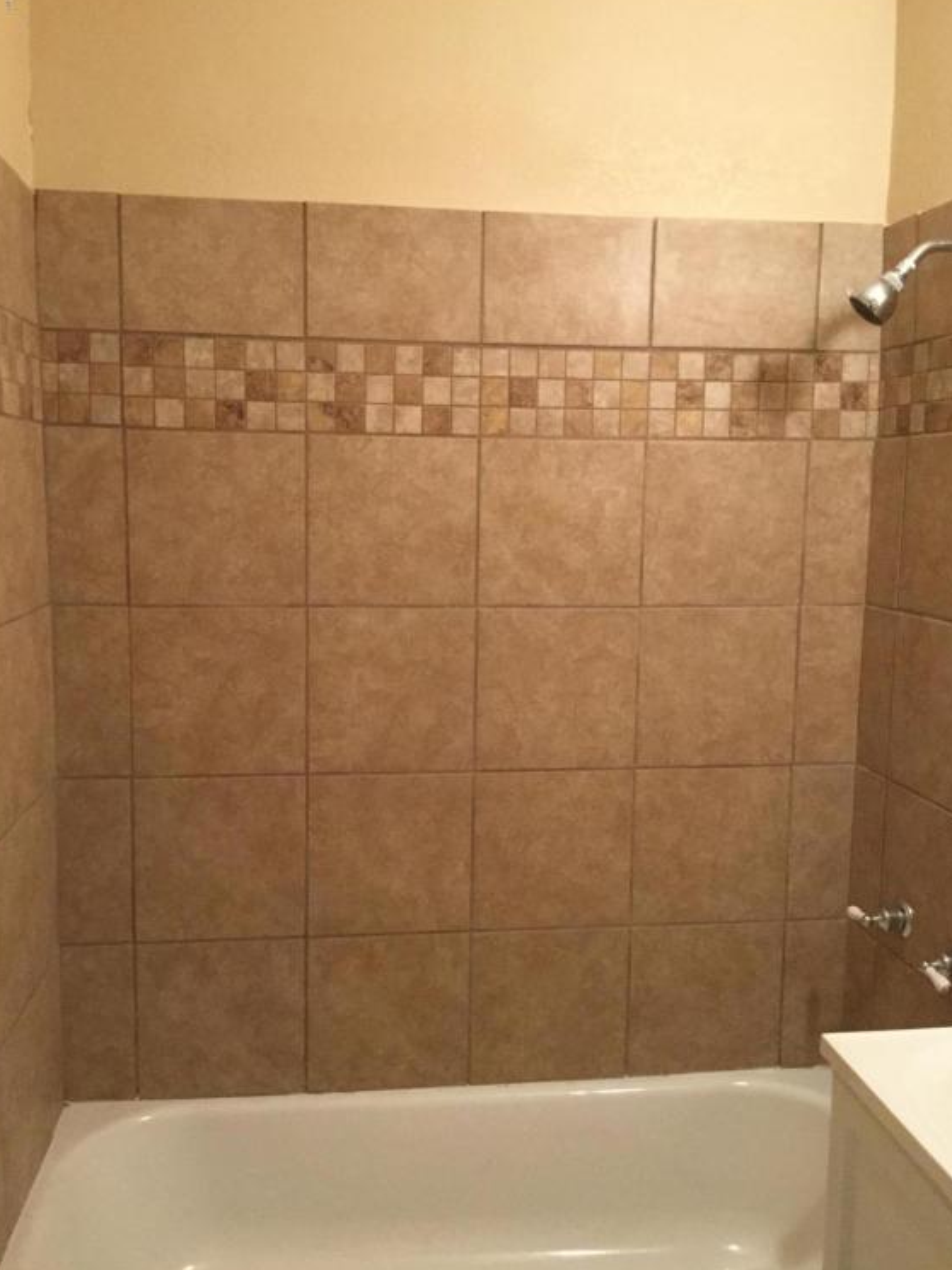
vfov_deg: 56.8
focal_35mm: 32
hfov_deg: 44.2
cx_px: 469
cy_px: 633
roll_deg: -0.7
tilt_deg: -6.8
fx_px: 1173
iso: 200
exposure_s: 1/20
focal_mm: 3.3
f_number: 2.4
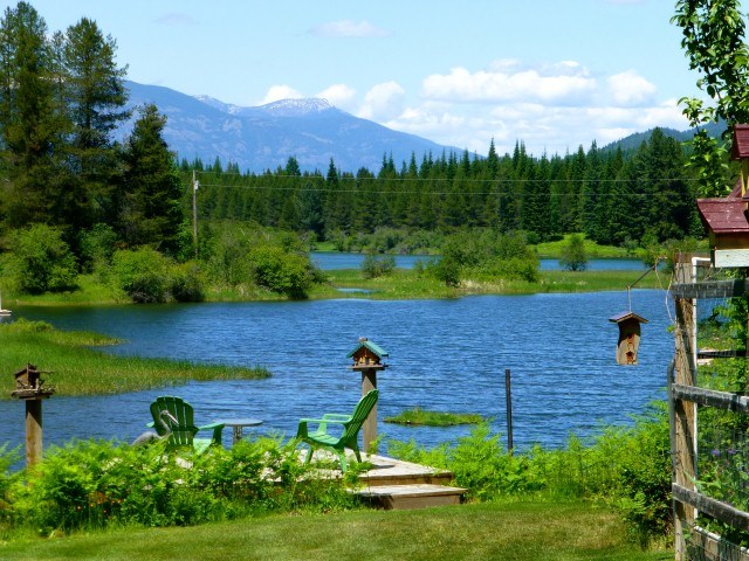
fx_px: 2640
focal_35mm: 122
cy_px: 280
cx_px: 374
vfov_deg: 12.1
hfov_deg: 16.1
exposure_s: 1/400
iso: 100
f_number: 5.4
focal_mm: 21.8
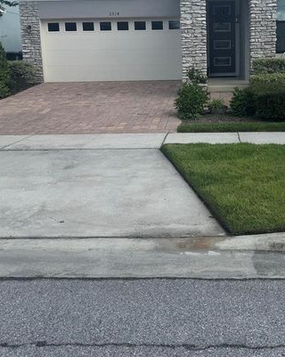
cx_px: 200
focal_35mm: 39
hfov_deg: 37.6
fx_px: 412
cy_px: 114
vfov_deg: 46.0
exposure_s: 1/4310
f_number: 1.78
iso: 80
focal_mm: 6.76
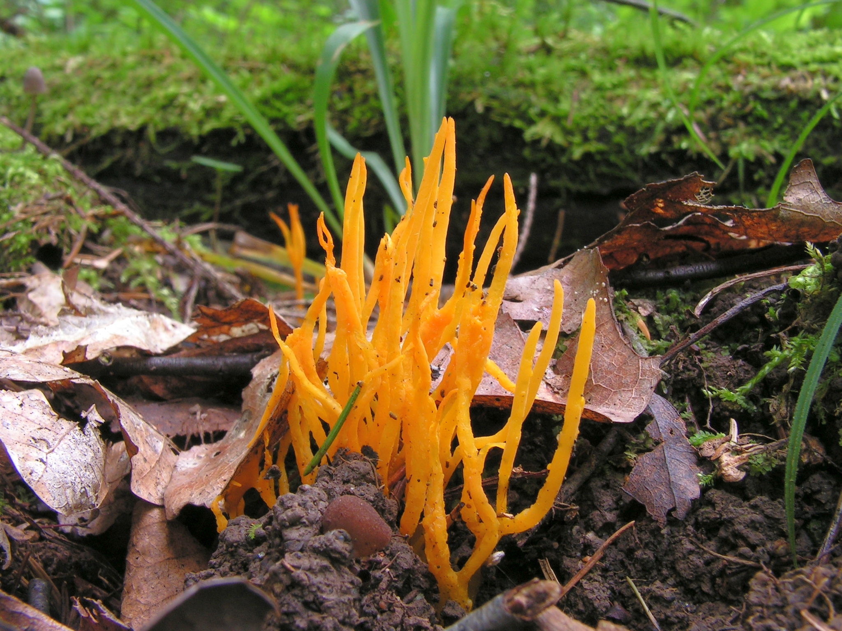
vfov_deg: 30.3
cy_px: 316
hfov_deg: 39.7
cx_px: 421
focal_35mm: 48
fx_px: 1168
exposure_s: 1/5
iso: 100
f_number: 8
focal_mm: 8.1
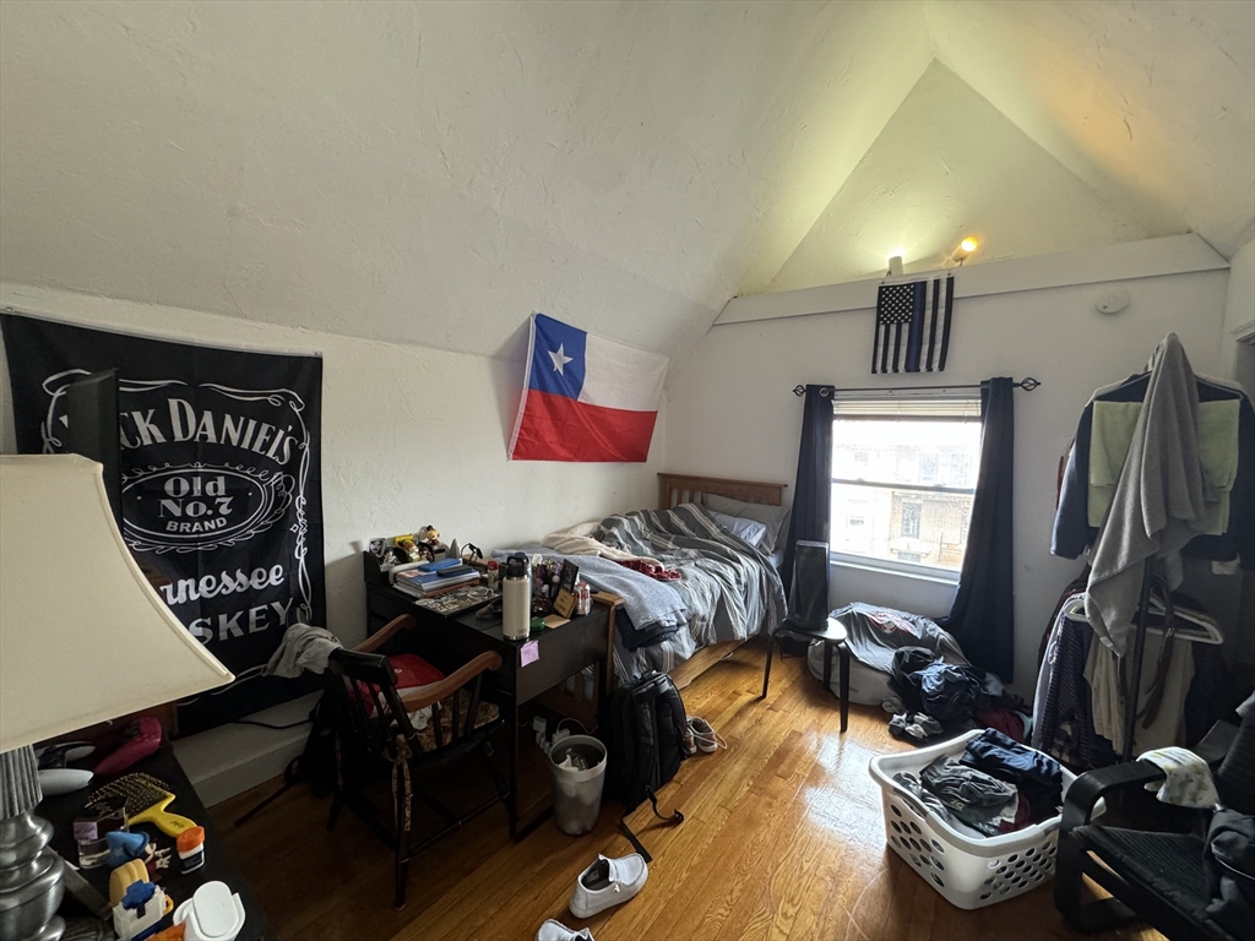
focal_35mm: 14
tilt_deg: -3.6
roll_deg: -1.5
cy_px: 470
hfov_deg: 102.1
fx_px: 508
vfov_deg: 85.7
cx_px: 628
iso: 320
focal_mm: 2.22
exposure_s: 1/60
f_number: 2.2
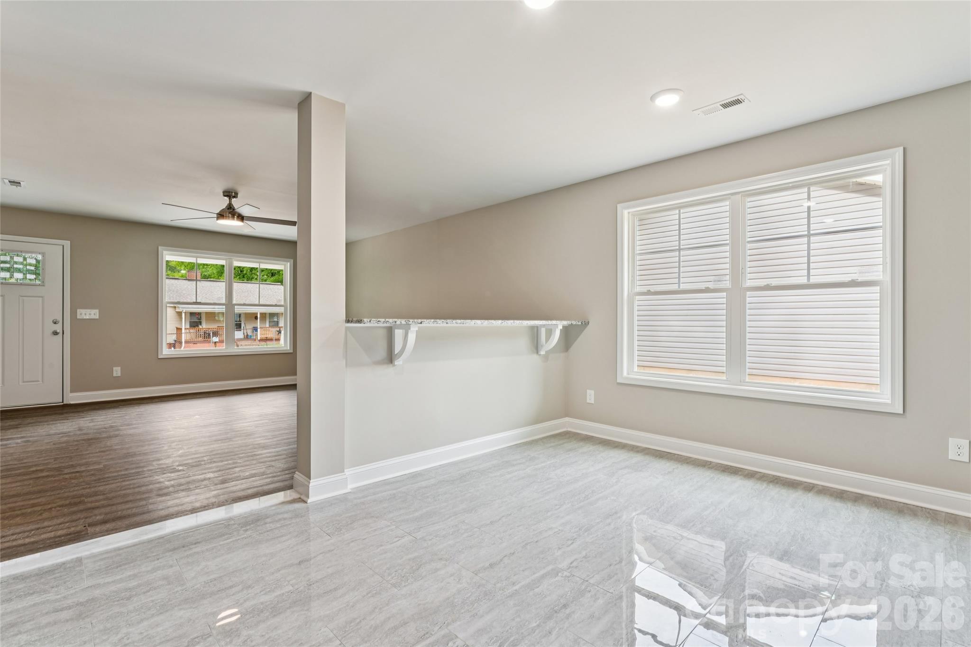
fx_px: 448
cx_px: 486
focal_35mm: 17
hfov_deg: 94.6
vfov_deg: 71.7
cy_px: 324
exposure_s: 1/1.67
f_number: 13
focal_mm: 16.6
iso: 100
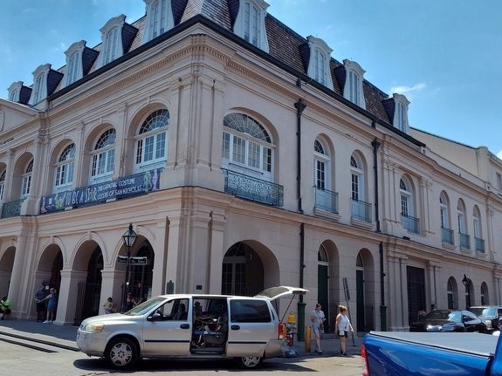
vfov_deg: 44.1
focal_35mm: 32
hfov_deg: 56.4
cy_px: 190
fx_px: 464
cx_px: 203
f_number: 1.8
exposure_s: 1/2150
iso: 100
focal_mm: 5.56
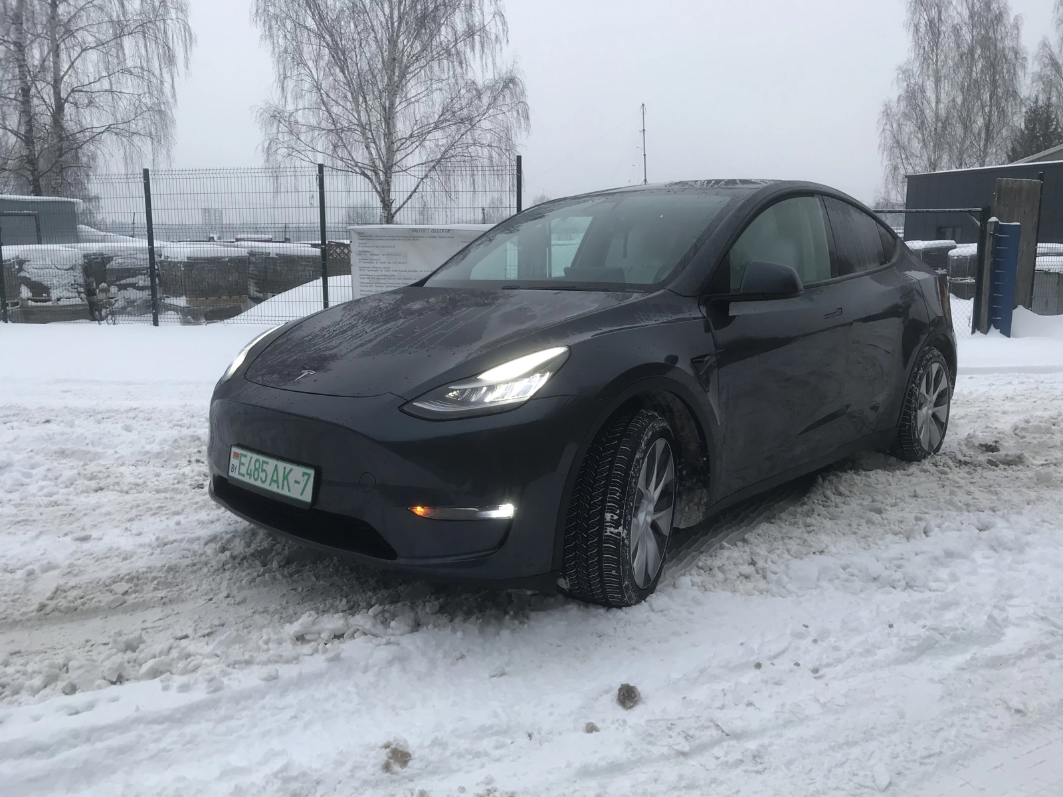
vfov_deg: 49.7
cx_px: 532
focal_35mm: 28
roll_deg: -0.9
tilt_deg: -9.7
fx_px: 860
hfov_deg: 63.4
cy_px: 398
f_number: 1.8
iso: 25
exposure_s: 1/249
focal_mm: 3.99
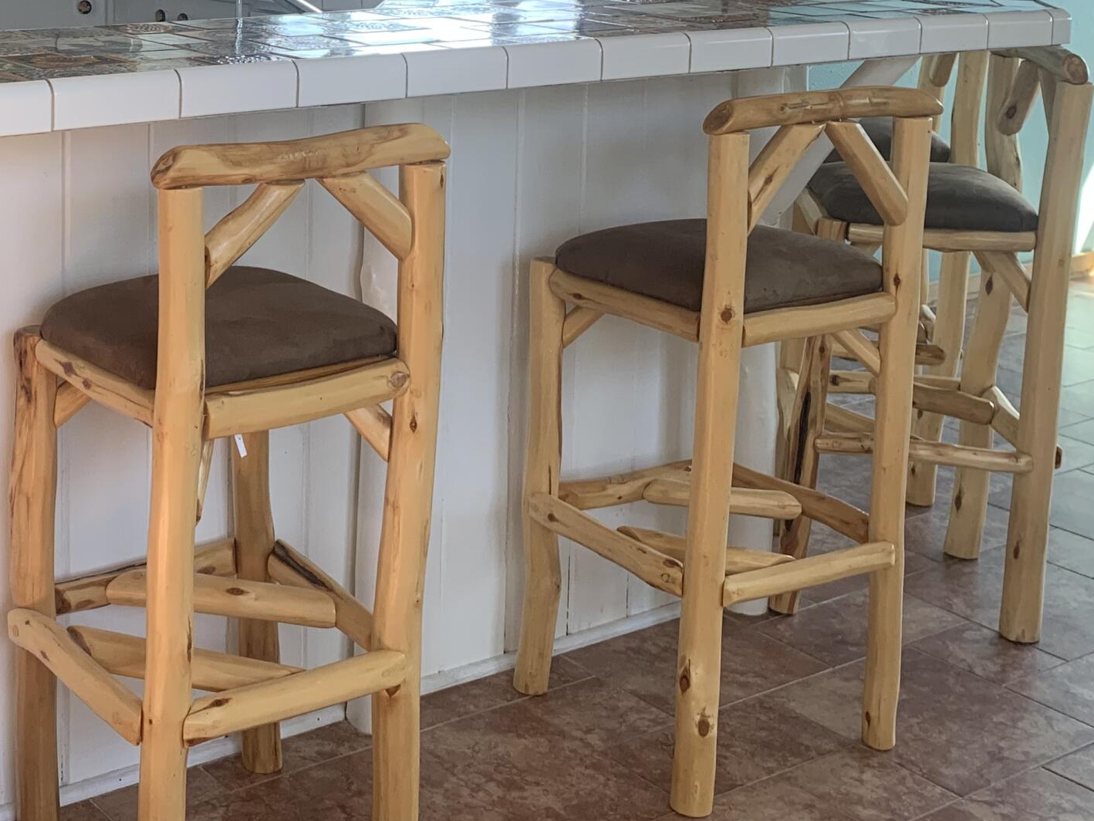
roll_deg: -0.6
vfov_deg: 25.8
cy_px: 93
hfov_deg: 33.4
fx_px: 1739
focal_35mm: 55
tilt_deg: -10.9
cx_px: 140
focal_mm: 4.25
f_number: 1.8
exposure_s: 1/121
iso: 100
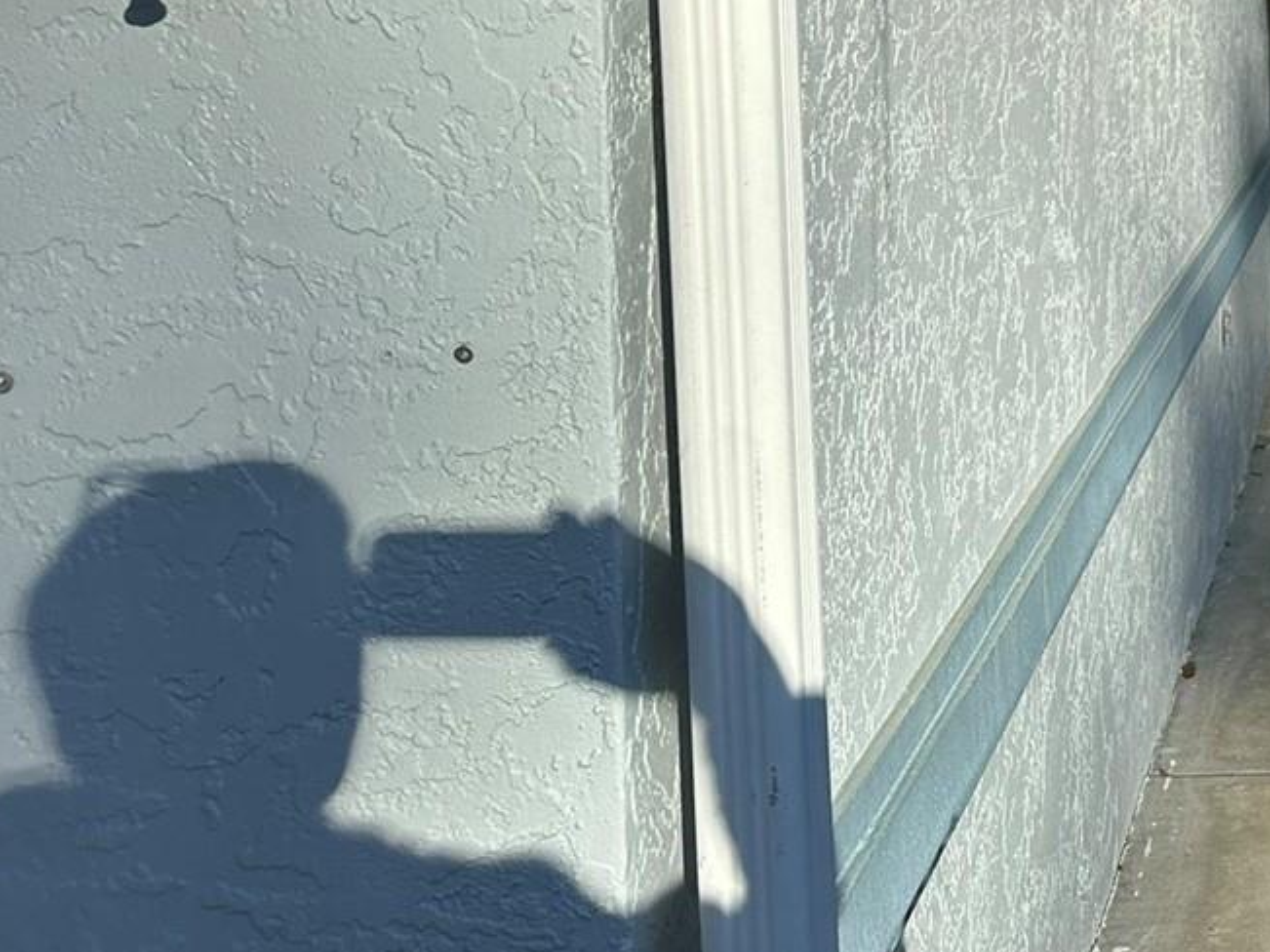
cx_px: 1512
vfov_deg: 23.3
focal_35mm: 59
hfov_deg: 28.6
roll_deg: +2.3
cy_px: -96
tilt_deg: -1.3
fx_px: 2164
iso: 80
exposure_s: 1/3861
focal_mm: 6.86
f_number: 1.78
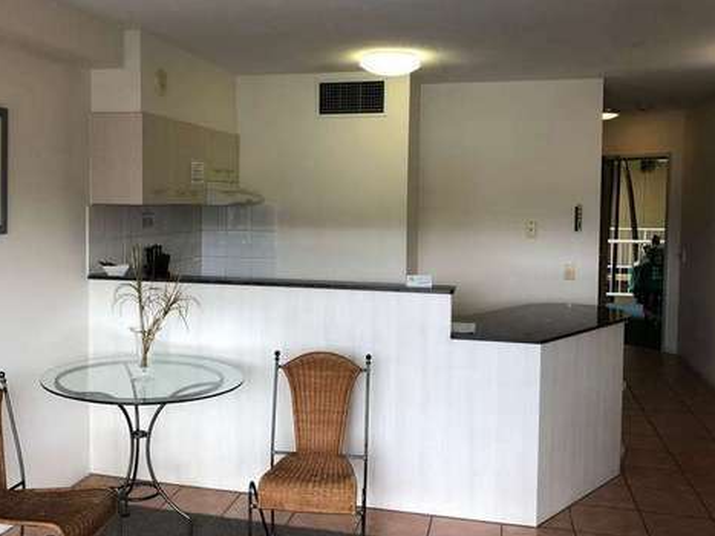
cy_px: 245
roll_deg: +0.1
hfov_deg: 51.2
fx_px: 743
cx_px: 308
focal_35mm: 36
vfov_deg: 39.6
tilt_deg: -4.4
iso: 32
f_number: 1.8
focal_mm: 4
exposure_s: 1/50
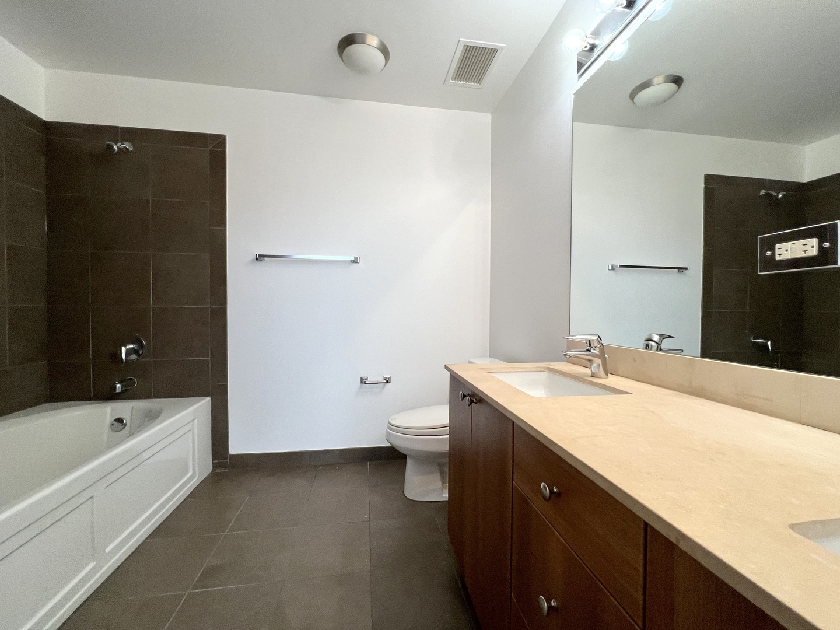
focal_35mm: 13
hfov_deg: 106.2
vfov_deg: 89.9
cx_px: 420
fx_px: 315
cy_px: 315
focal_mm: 1.57
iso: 160
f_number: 1.8
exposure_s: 1/120
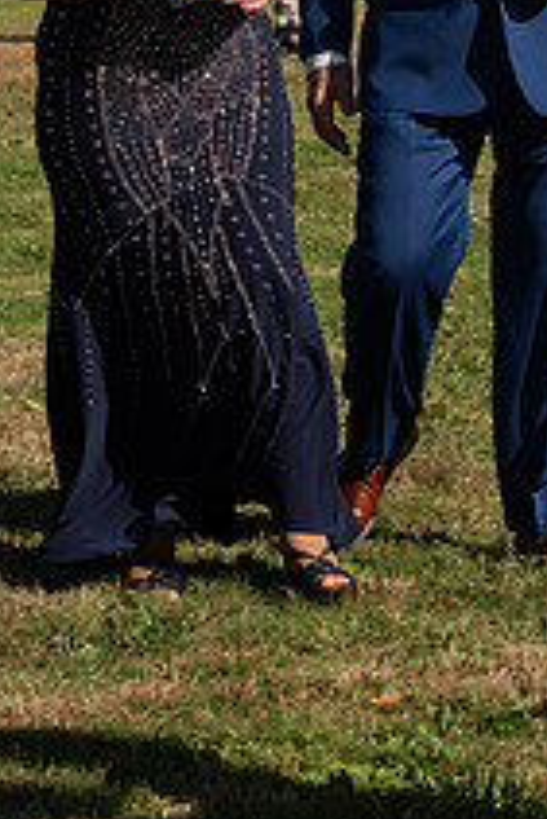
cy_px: -19
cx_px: 256
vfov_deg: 10.4
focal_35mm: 196
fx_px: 4460
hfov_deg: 7.0
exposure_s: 1/200
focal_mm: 92
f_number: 7.1
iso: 80
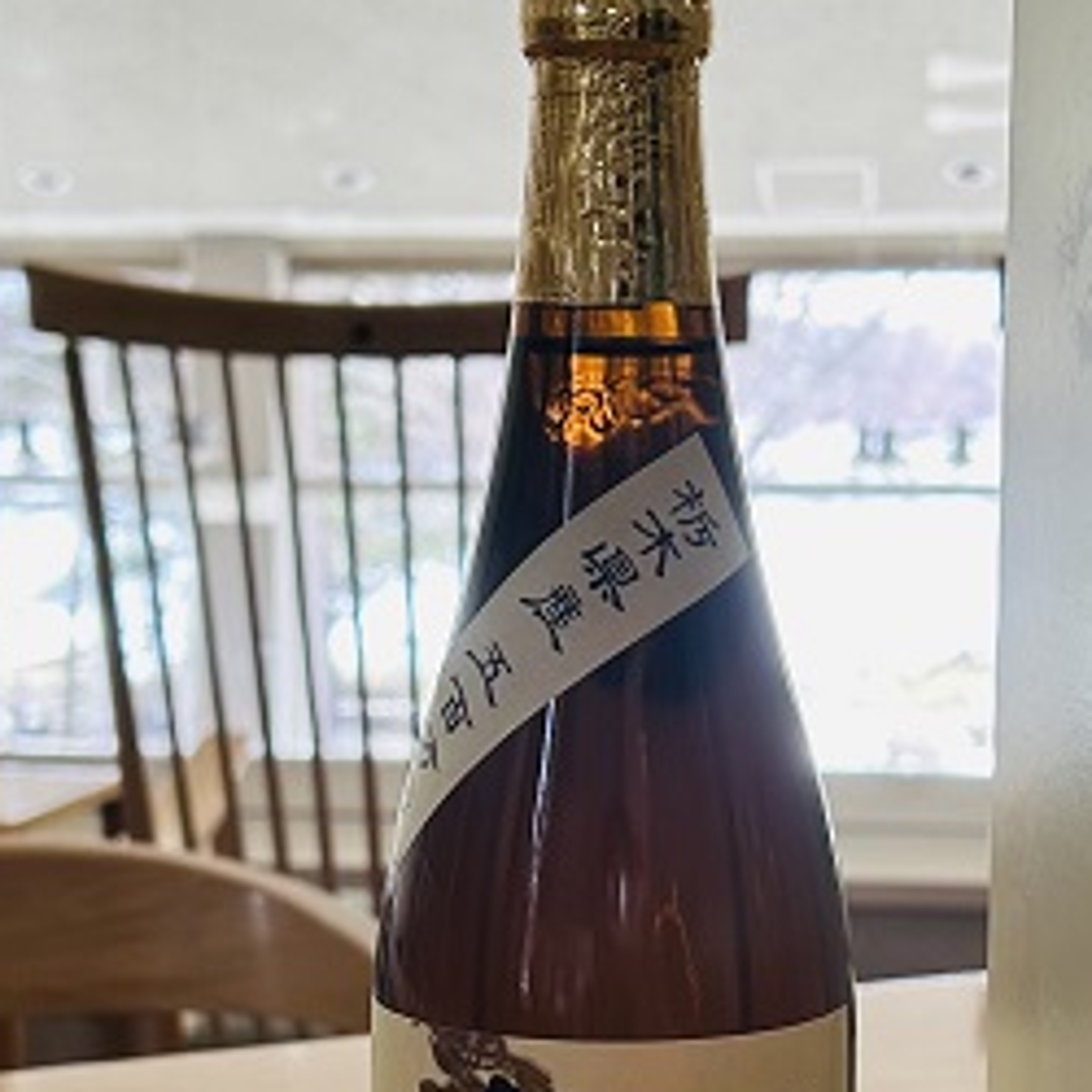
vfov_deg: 22.9
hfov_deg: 23.1
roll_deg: -0.3
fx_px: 2677
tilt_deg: -7.0
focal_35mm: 75
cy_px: 762
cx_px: 570
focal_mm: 5.7
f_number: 1.5
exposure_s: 1/121
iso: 80
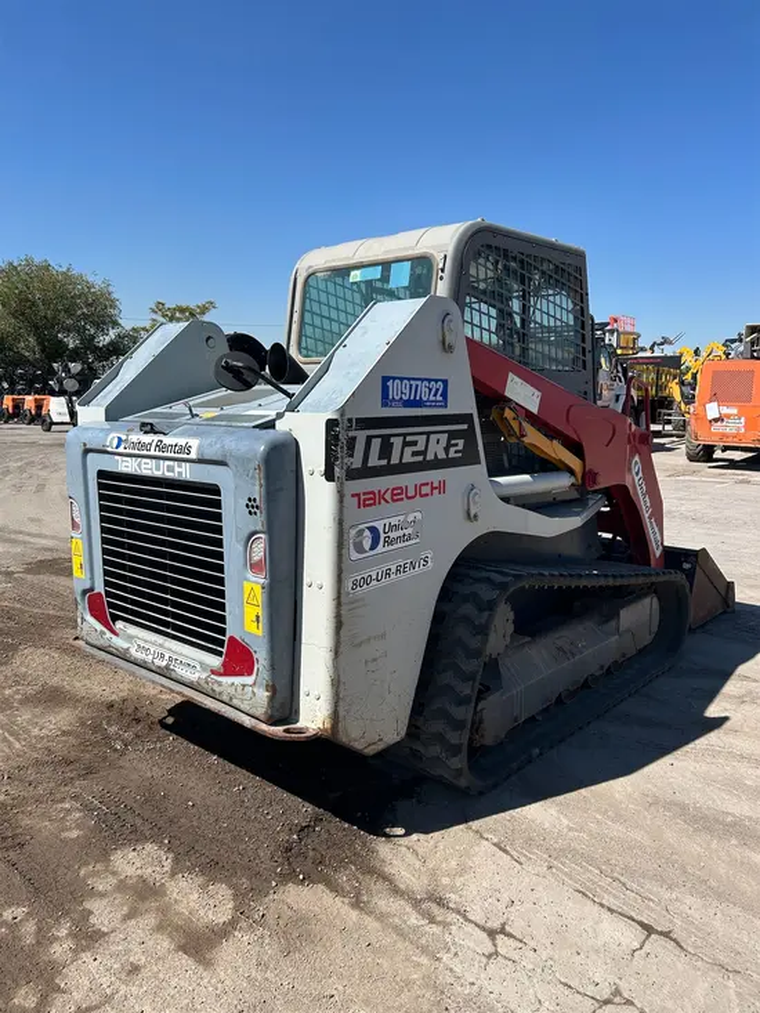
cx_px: 380
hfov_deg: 53.1
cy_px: 506
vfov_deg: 67.3
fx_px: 761
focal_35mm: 26
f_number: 1.5
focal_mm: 5.7
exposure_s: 1/3968
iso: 50
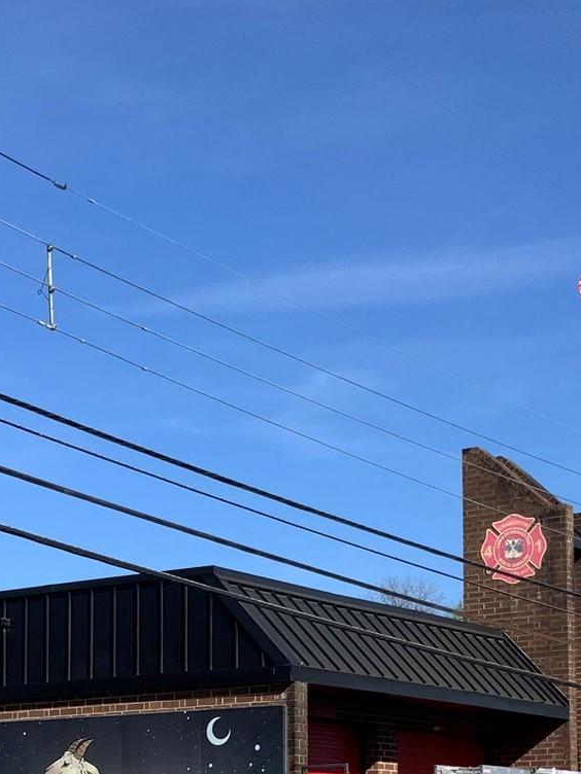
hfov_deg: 18.6
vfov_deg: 23.9
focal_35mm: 79
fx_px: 1768
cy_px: 724
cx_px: 171
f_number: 1.8
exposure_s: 1/1848
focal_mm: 3
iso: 16
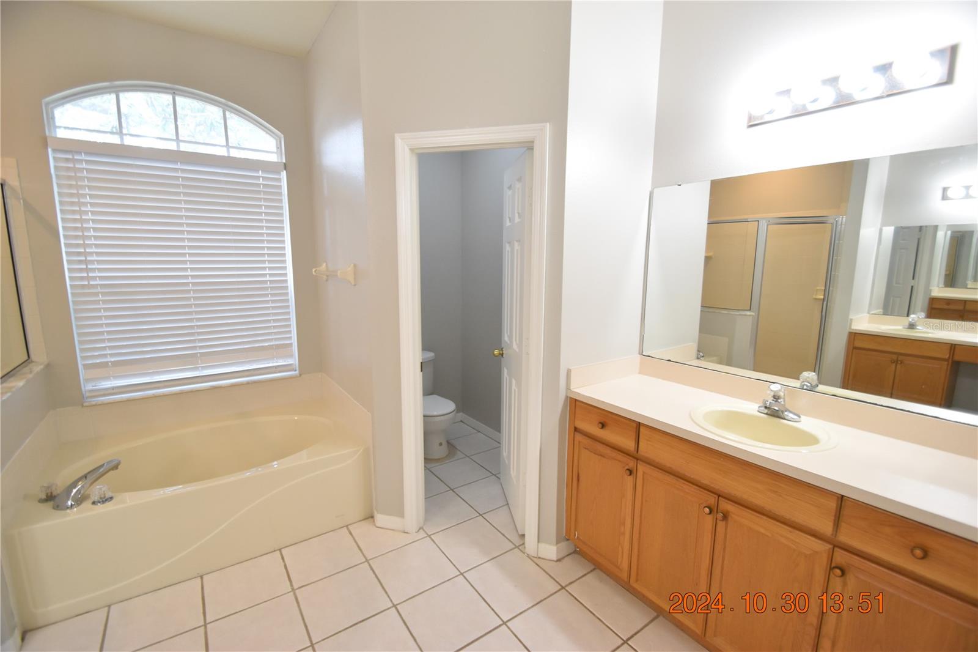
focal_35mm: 15
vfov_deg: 77.3
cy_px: 326
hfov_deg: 100.4
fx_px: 407
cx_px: 489
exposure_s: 1/60
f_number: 3.5
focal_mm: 10
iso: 800
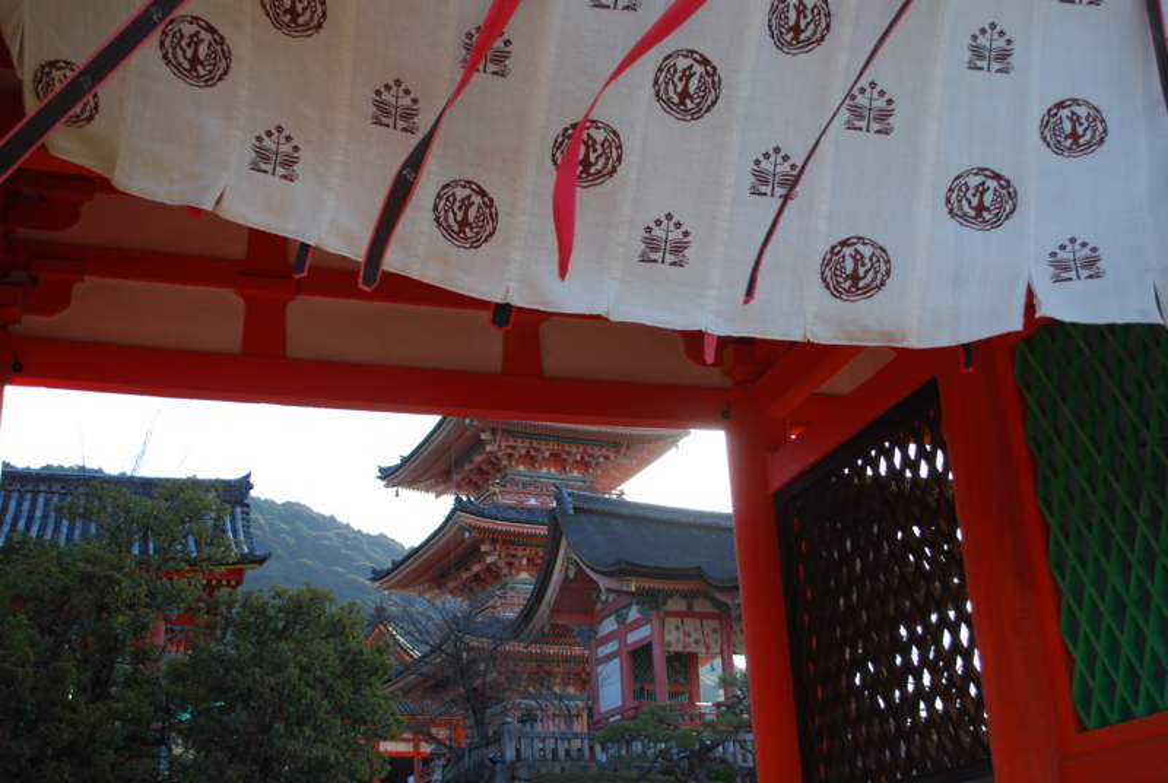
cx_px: 584
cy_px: 392
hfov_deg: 44.9
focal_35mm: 44
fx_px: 1413
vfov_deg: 30.9
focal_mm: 29
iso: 100
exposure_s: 1/160
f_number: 5
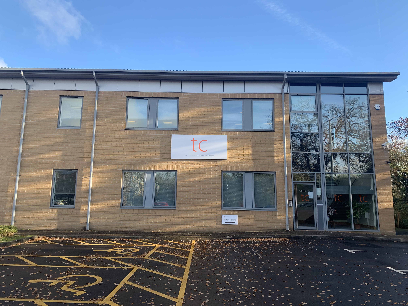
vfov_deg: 53.1
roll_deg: -0.6
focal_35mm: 26
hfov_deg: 67.3
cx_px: 204
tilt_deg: +10.3
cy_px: 153
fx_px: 306
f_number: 1.8
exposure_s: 1/476
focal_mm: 4.25
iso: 25
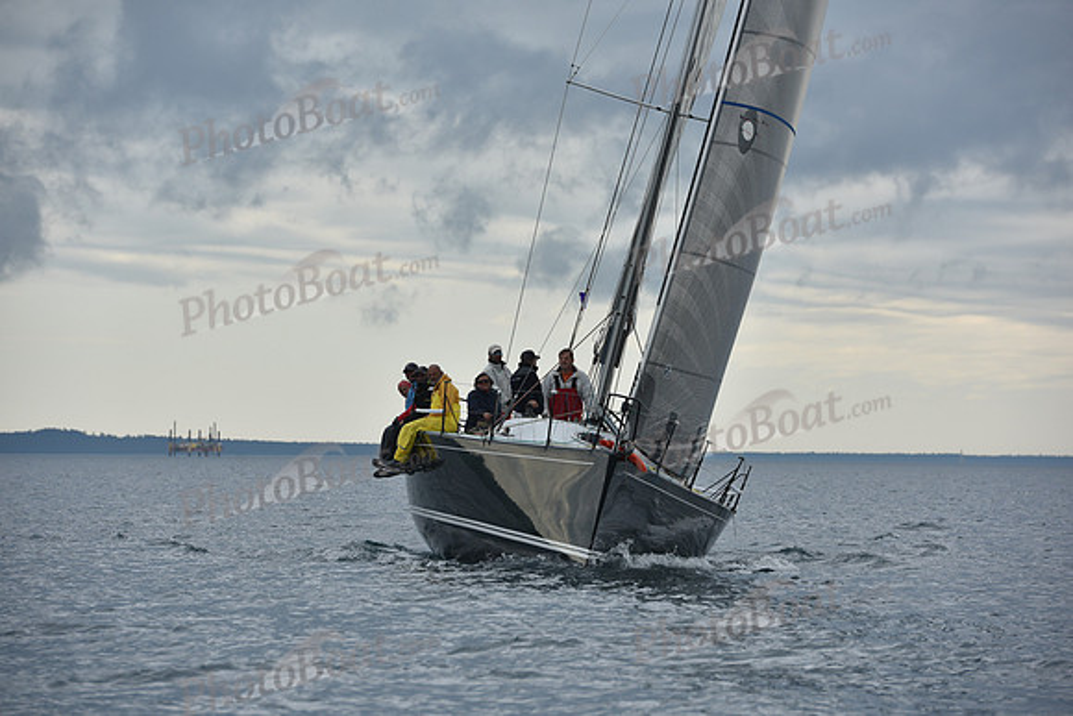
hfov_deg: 10.3
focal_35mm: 200
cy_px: 358
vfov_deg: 6.9
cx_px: 536
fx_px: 5962
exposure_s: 1/800
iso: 250
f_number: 8
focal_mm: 200
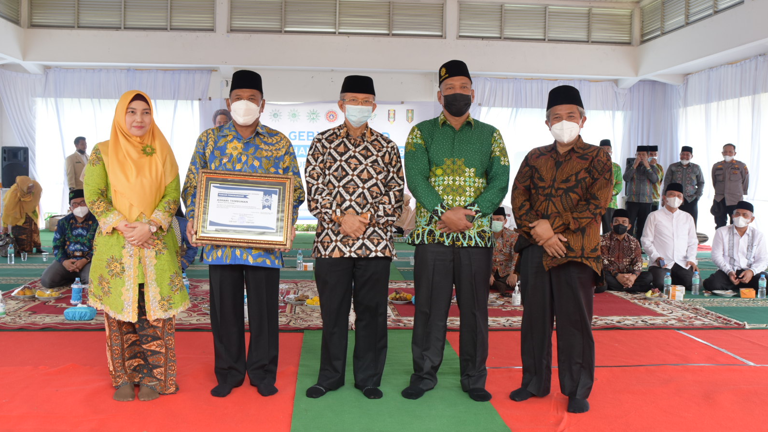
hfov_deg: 61.0
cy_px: 202
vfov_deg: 36.7
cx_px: 379
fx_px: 652
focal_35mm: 32
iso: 400
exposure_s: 1/60
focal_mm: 20
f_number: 5
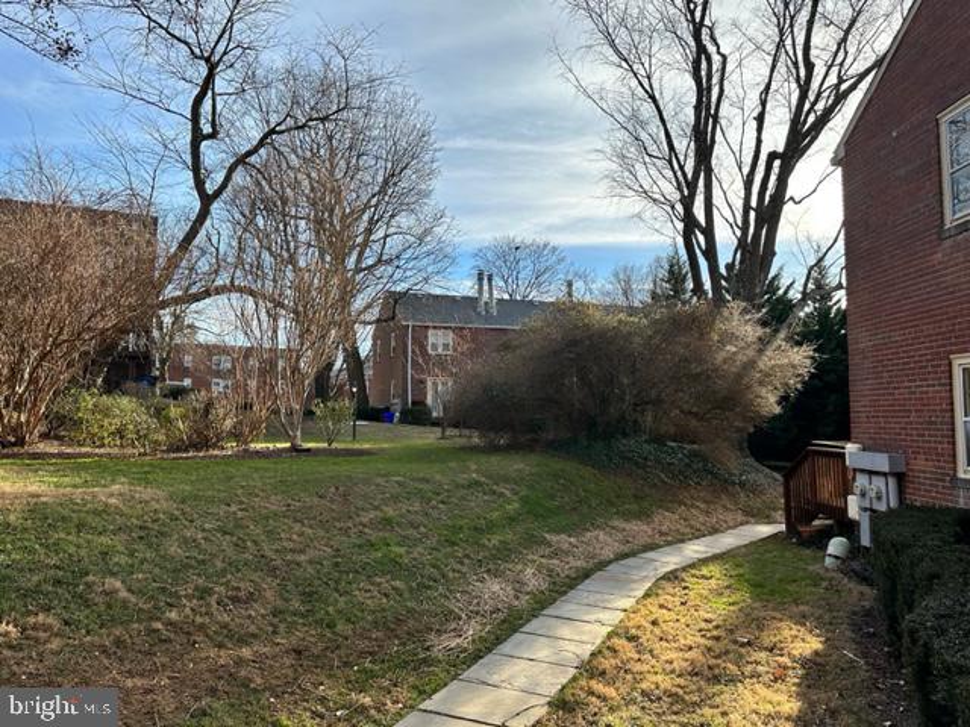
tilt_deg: +3.0
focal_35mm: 24
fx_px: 673
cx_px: 485
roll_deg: +0.2
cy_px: 364
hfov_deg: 71.6
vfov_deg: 56.8
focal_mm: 6.86
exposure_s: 1/2525
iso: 80
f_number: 1.78
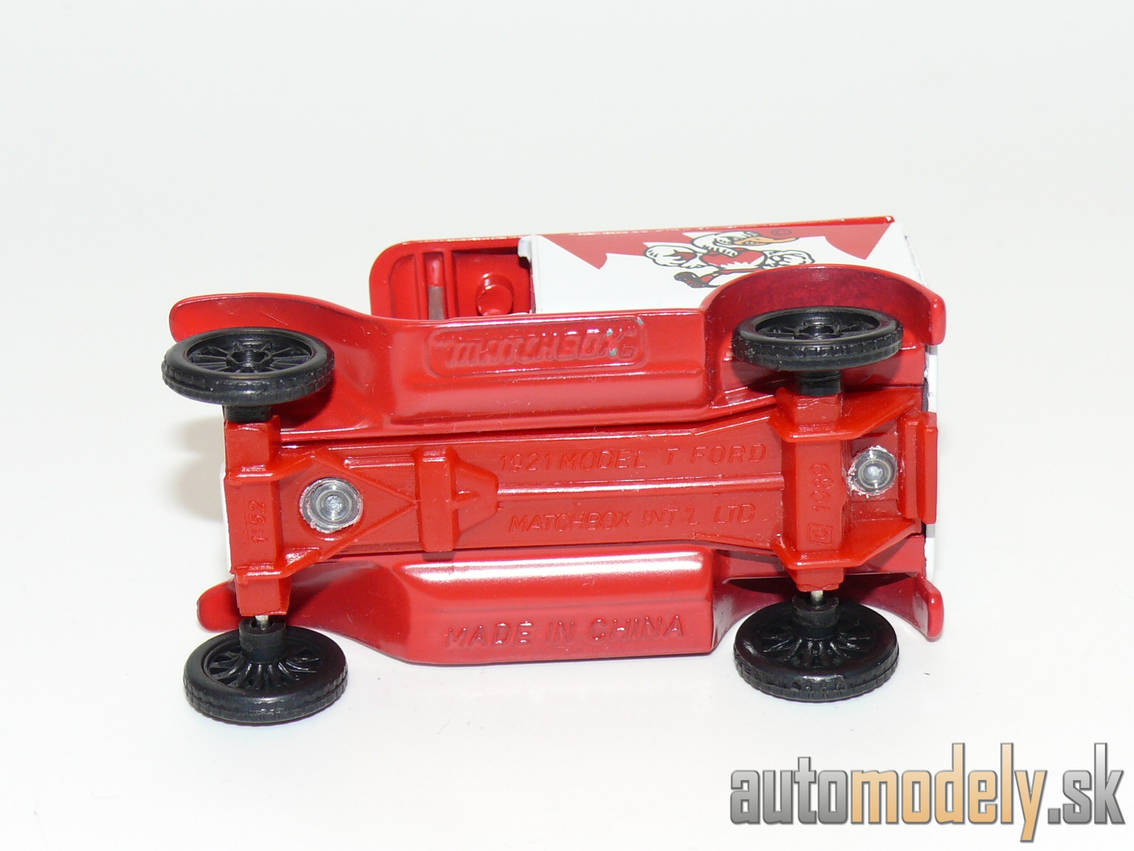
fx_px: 3112
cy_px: 426
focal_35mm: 95
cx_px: 567
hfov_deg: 20.7
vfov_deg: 15.6
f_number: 4
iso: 100
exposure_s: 1/30
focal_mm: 12.9
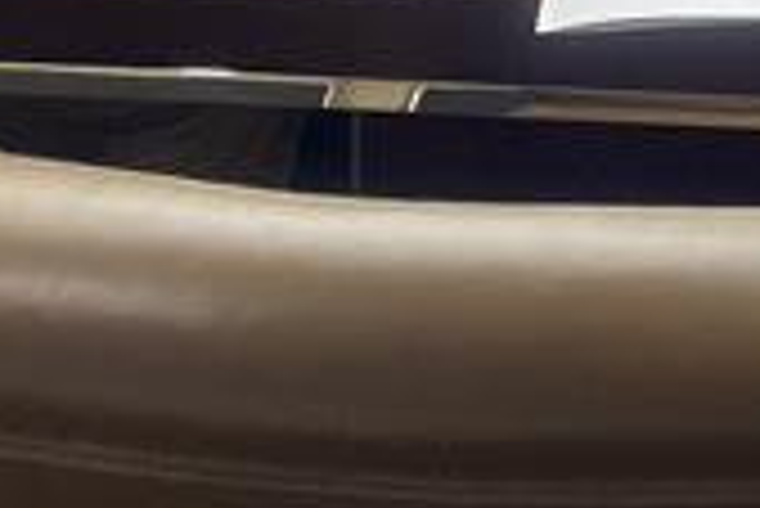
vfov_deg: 10.1
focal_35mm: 120
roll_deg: -1.8
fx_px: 2535
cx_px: 1142
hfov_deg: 15.7
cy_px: -670
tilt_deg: -11.0
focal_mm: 4.2
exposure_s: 1/100
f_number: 1.6
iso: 100
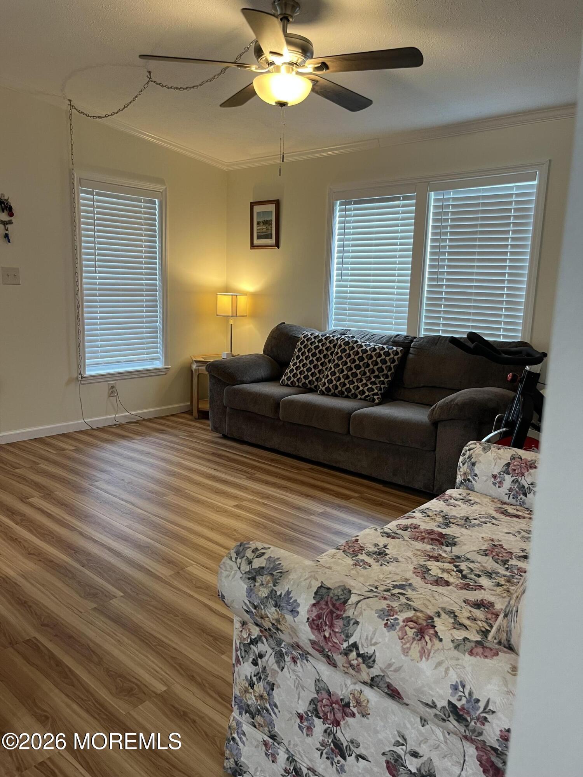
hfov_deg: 53.1
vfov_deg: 67.3
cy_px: 388
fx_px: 584
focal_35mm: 26
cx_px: 292
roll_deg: -2.1
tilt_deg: -9.1
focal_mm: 5.1
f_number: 1.6
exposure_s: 1/60
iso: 80
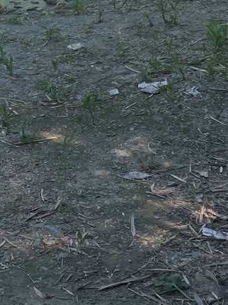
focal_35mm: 121
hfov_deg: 11.7
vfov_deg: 15.6
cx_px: -106
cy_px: -73
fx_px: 1064
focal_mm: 4.2
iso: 50
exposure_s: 1/1887
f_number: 1.6
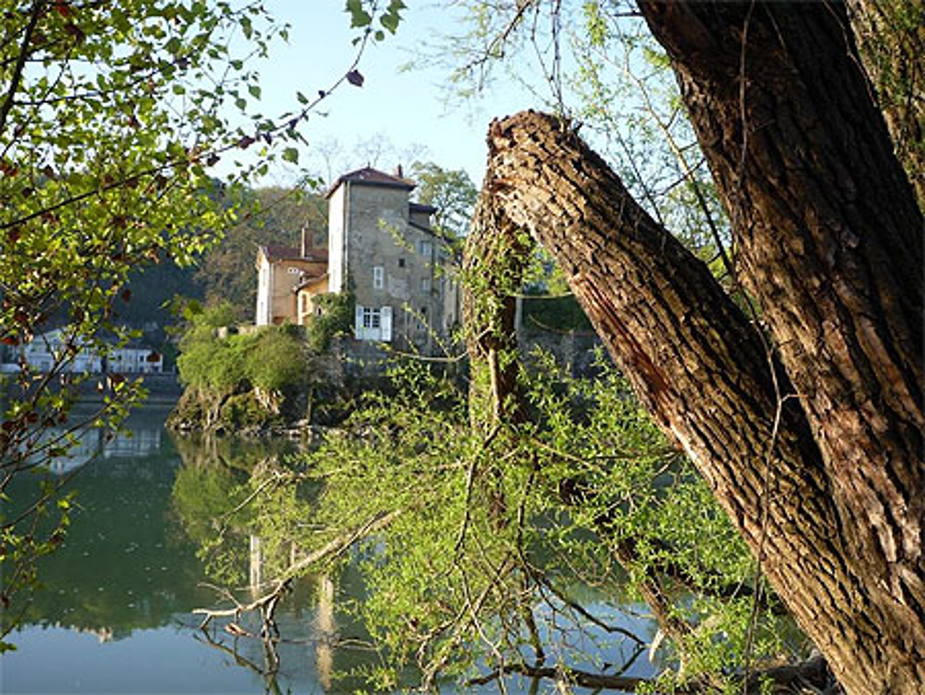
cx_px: 462
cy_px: 348
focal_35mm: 42
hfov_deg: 44.8
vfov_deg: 34.4
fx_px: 1123
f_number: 4.1
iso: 100
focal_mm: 7.3
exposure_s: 1/160
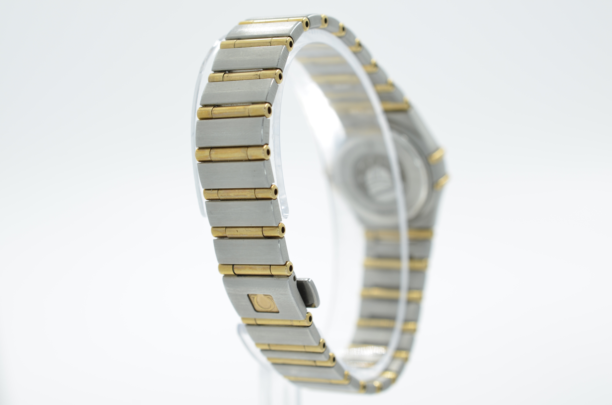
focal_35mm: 60
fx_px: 1018
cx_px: 306
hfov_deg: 33.5
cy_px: 202
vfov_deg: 22.5
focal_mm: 40
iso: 100
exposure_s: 1/50
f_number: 8
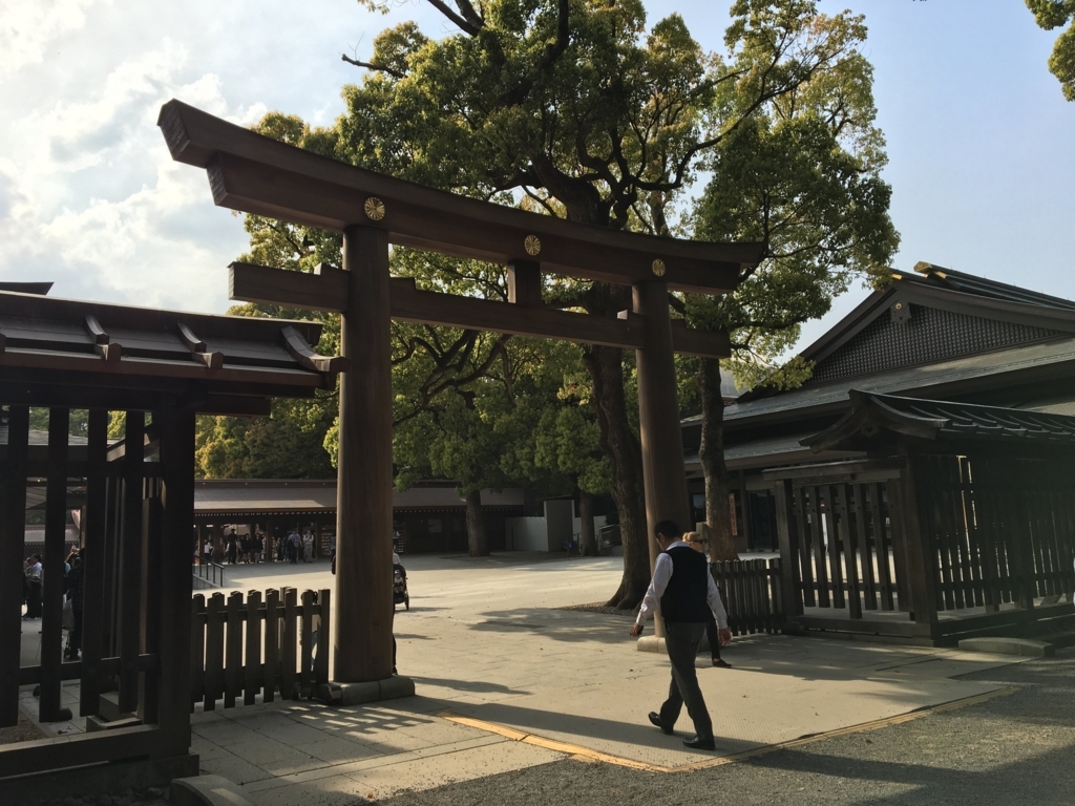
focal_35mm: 29
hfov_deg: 61.7
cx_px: 538
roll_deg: +2.0
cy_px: 403
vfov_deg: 48.2
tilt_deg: +9.1
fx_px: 901
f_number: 2.2
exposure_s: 1/1040
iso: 25
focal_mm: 4.15
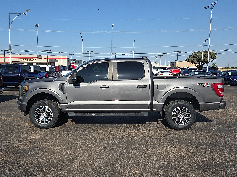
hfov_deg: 52.6
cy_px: 88
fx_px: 240
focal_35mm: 35
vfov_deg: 40.7
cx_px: 118
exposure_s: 1/10000
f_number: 1.8
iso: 76
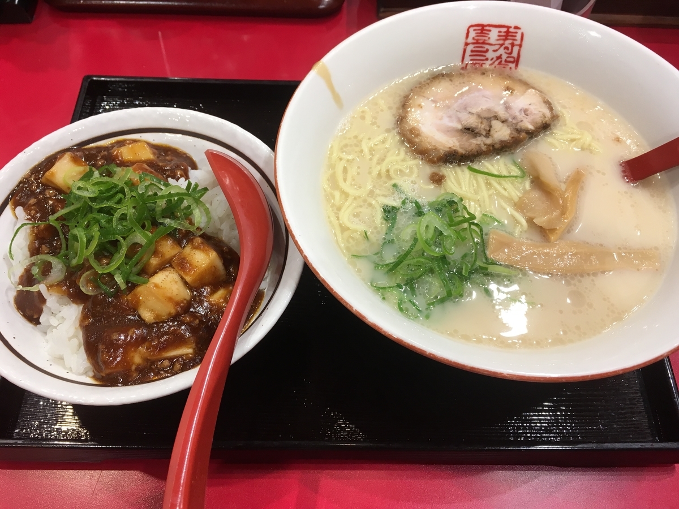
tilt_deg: -59.6
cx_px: 340
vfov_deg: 48.2
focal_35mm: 29
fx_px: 569
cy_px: 254
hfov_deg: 61.7
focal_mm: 4.15
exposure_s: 1/30
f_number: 2.2
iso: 25
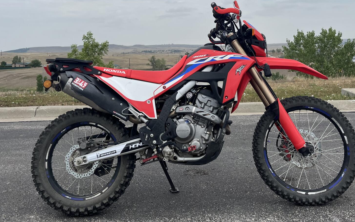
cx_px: 189
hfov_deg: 51.5
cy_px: 42
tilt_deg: -0.1
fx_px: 368
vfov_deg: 32.6
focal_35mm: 38
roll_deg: +3.2
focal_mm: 5.1
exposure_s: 1/5076
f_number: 1.6
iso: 50
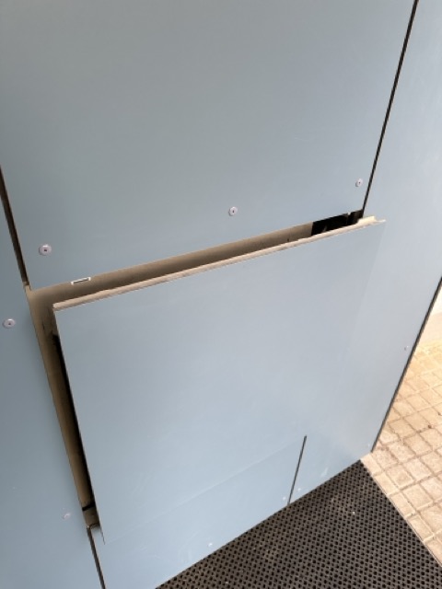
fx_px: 409
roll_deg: -3.7
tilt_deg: -35.0
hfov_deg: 56.8
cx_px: 221
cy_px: 294
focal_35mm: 24
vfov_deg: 71.6
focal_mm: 6.86
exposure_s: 1/135
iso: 64
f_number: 1.78
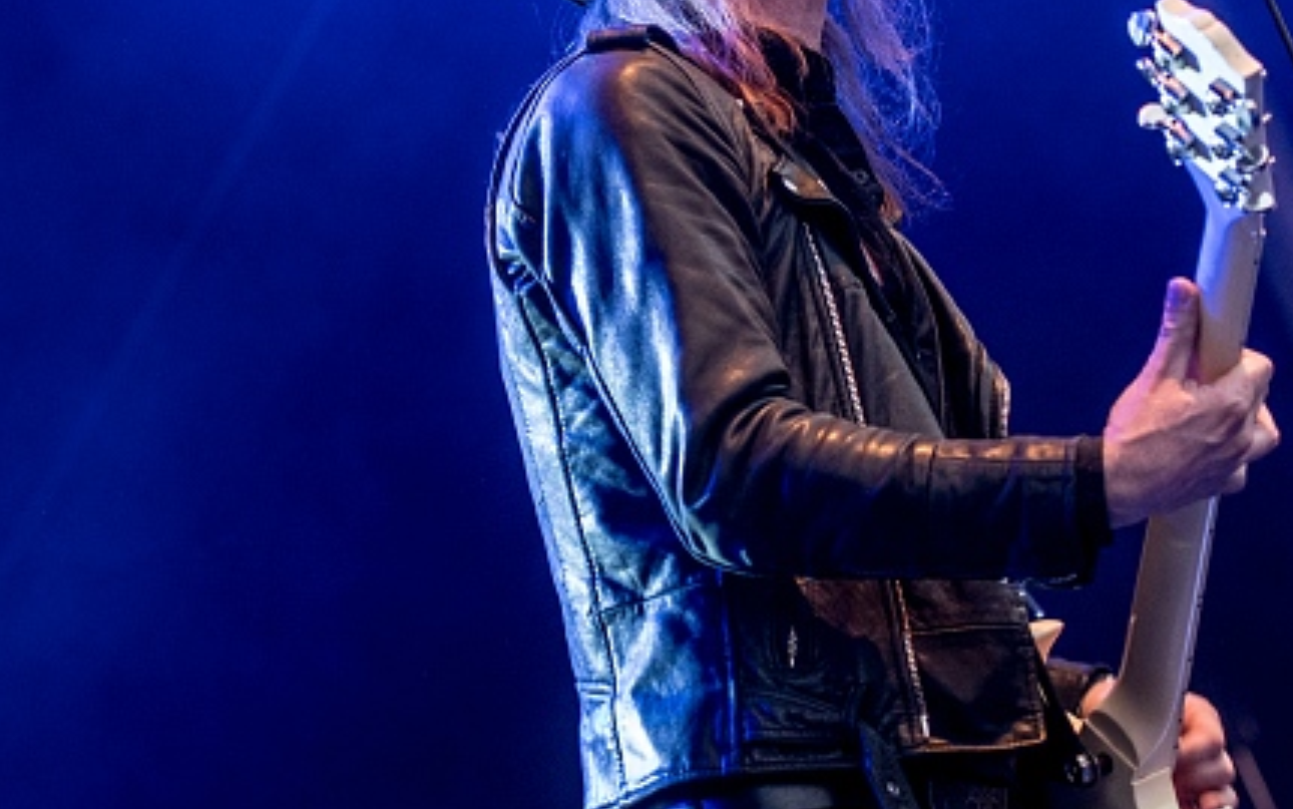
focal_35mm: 179
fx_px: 6309
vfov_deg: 7.3
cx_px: 613
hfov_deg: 11.7
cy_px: 205
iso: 1600
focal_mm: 70
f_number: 2.8
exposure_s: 1/160
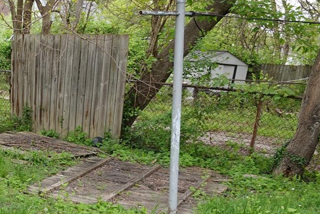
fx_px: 613
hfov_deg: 24.7
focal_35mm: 69
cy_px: 218
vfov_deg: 19.1
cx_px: -117
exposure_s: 1/250
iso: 100
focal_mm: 8.8
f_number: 3.2
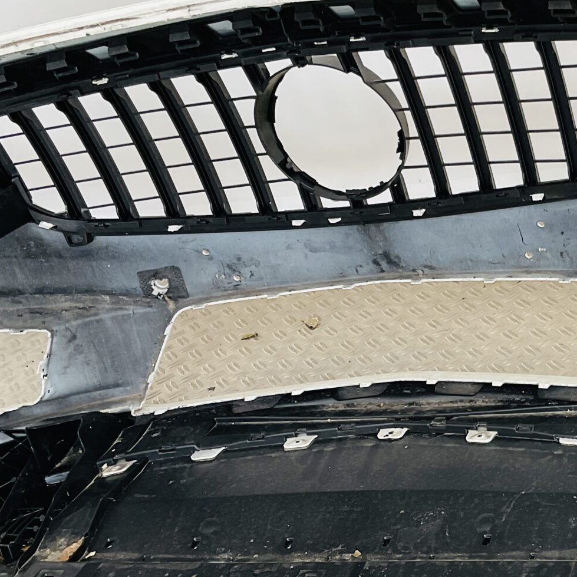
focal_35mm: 67
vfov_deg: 25.7
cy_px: 344
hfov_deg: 24.9
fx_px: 1264
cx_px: 531
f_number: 1.8
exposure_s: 1/100
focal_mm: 3
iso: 32
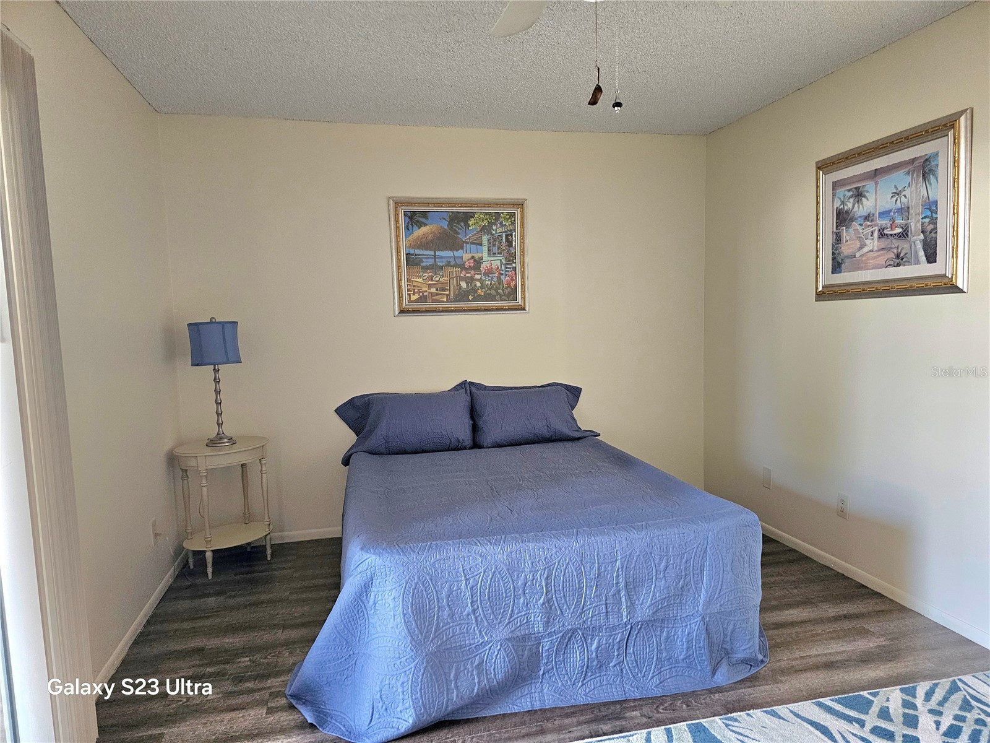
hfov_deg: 73.9
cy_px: 372
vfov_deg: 58.9
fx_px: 658
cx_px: 495
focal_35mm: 23
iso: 500
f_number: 1.7
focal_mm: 6.3
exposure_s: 1/40
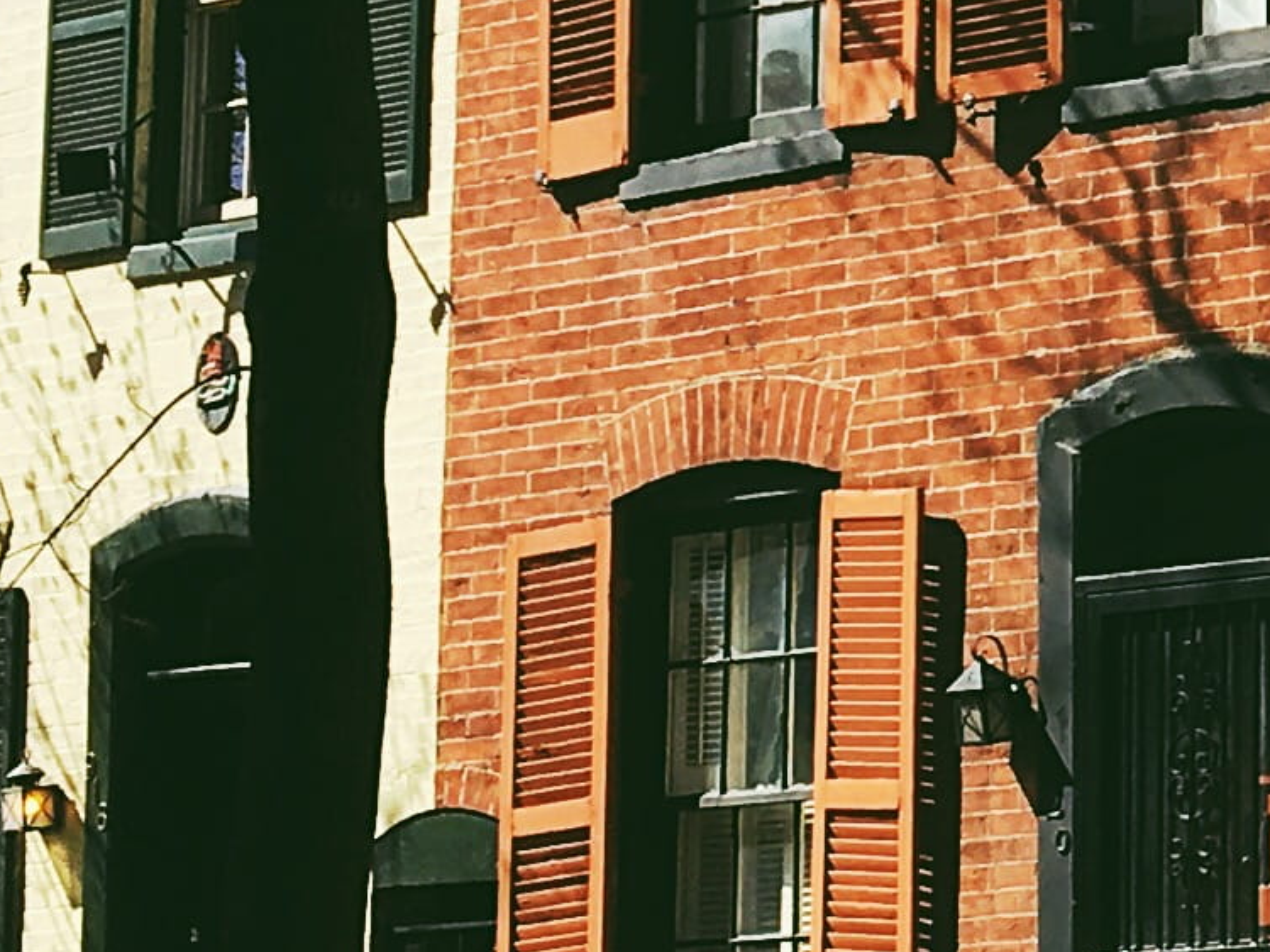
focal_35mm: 156
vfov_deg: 9.3
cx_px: 2017
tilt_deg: +12.2
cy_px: -290
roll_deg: +2.2
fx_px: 5722
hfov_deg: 12.0
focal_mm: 4.15
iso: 25
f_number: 2.2
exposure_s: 1/1099
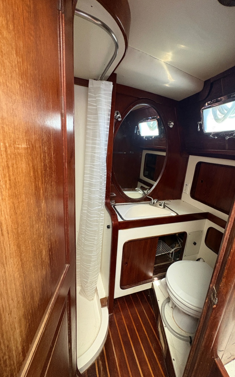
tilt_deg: -15.0
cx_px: 122
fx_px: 154
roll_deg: -4.3
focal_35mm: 15
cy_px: 188
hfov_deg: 74.8
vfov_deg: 101.5
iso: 640
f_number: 2.2
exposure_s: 1/60
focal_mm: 2.22
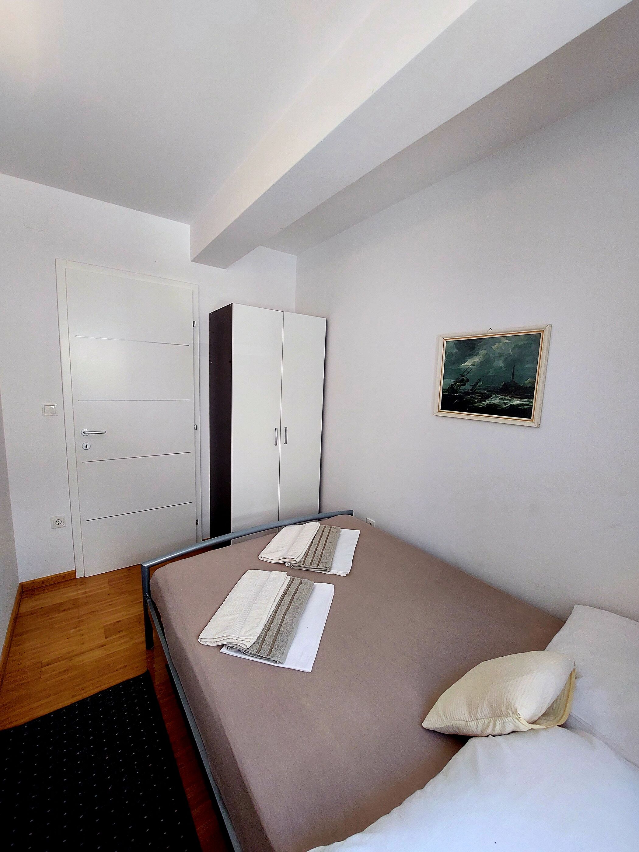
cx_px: 320
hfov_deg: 89.9
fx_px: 320
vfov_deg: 106.2
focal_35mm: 13
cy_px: 426
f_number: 2.2
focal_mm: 1.74
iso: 100
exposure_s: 1/100
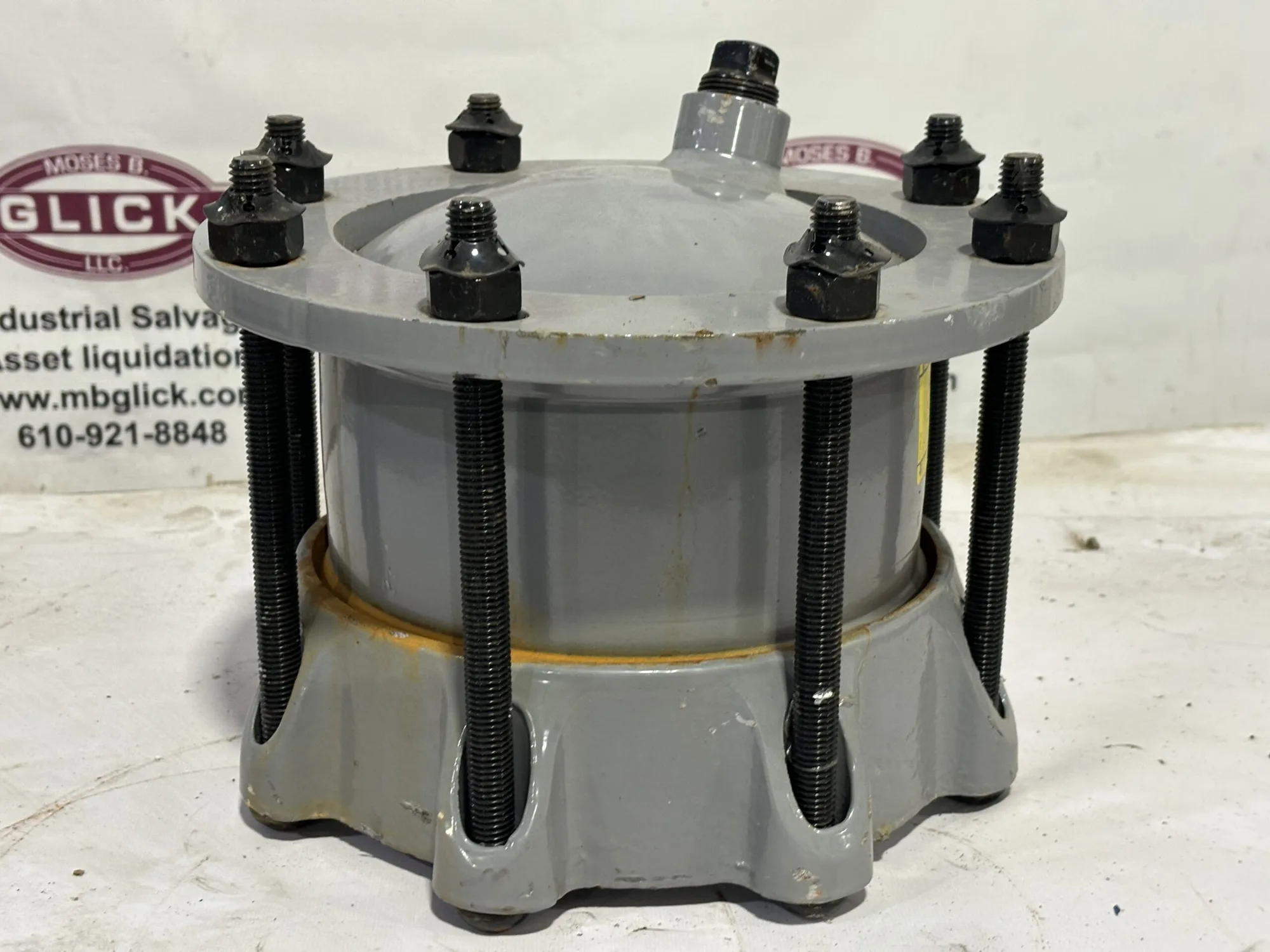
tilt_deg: -17.5
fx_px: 1908
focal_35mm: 52
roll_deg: -0.2
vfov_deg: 28.0
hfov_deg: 36.8
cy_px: 476
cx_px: 635
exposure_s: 1/40
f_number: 1.6
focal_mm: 5.96
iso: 160
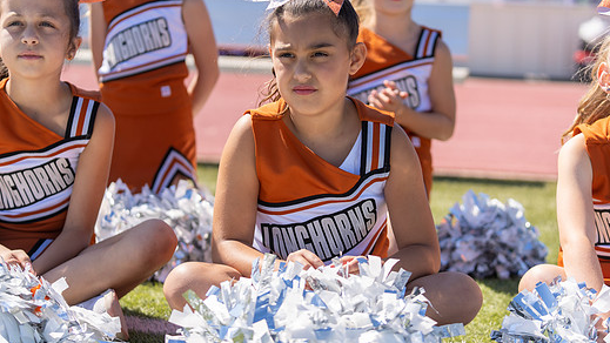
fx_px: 1326
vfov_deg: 14.7
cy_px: 139
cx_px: 321
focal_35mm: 82
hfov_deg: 25.9
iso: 100
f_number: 2.8
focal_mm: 70
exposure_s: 1/1250
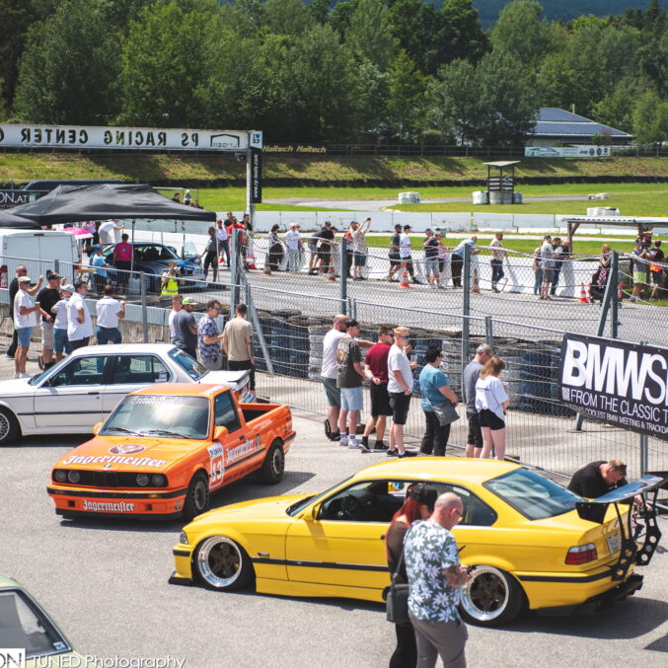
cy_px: 336
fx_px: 1965
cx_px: 372
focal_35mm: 90
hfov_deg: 19.3
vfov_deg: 19.3
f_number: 2.8
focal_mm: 70
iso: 100
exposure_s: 1/2000
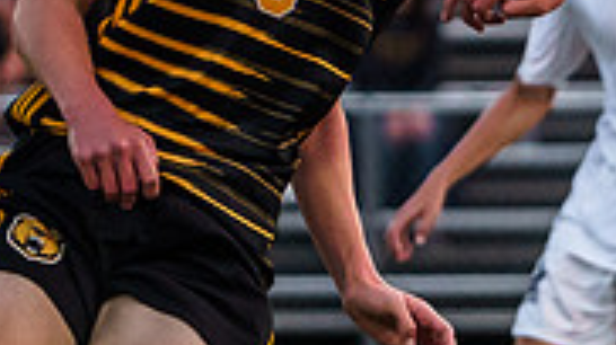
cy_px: 30
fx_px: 18474
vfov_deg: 1.1
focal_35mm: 1132
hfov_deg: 1.9
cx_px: 836
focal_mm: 200
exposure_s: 1/1600
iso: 3200
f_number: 4
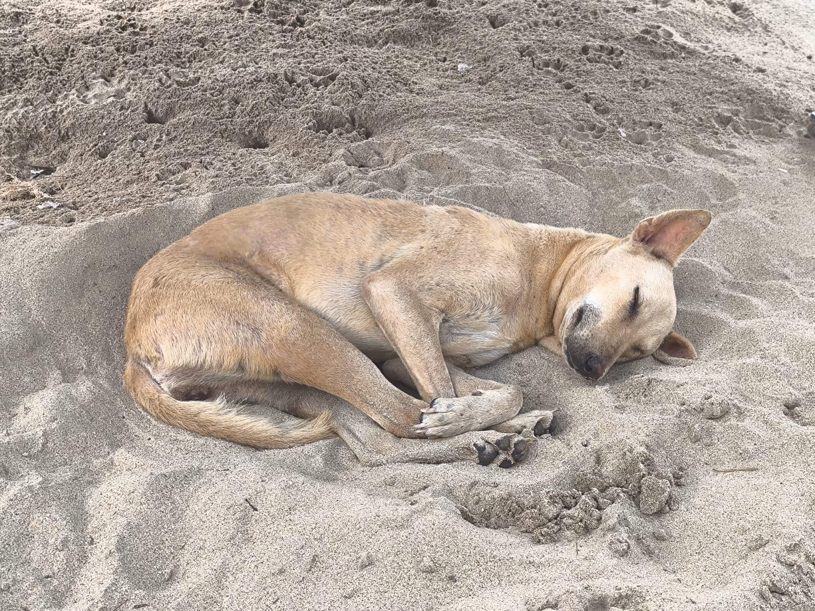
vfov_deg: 26.1
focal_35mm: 56
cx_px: 408
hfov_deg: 34.3
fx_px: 1318
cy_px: 306
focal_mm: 6.14
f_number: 1.65
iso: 400
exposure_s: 1/100
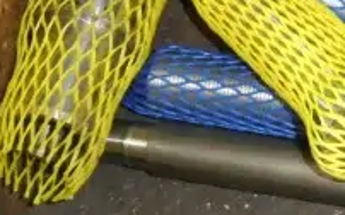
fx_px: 1212
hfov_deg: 15.3
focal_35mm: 129
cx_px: 463
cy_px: 41
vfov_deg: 10.1
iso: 800
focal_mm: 4.3
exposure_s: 1/60
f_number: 3.3
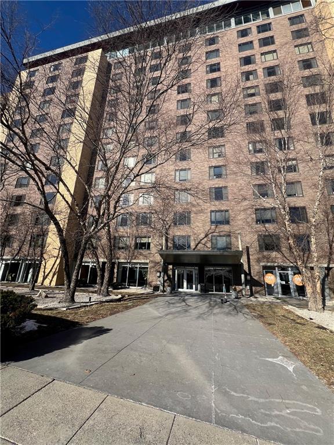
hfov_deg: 89.9
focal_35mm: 13
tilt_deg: +16.1
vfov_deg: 106.2
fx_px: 167
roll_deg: -2.3
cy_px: 222
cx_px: 167
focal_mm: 1.57
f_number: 1.8
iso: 32
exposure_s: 1/1248
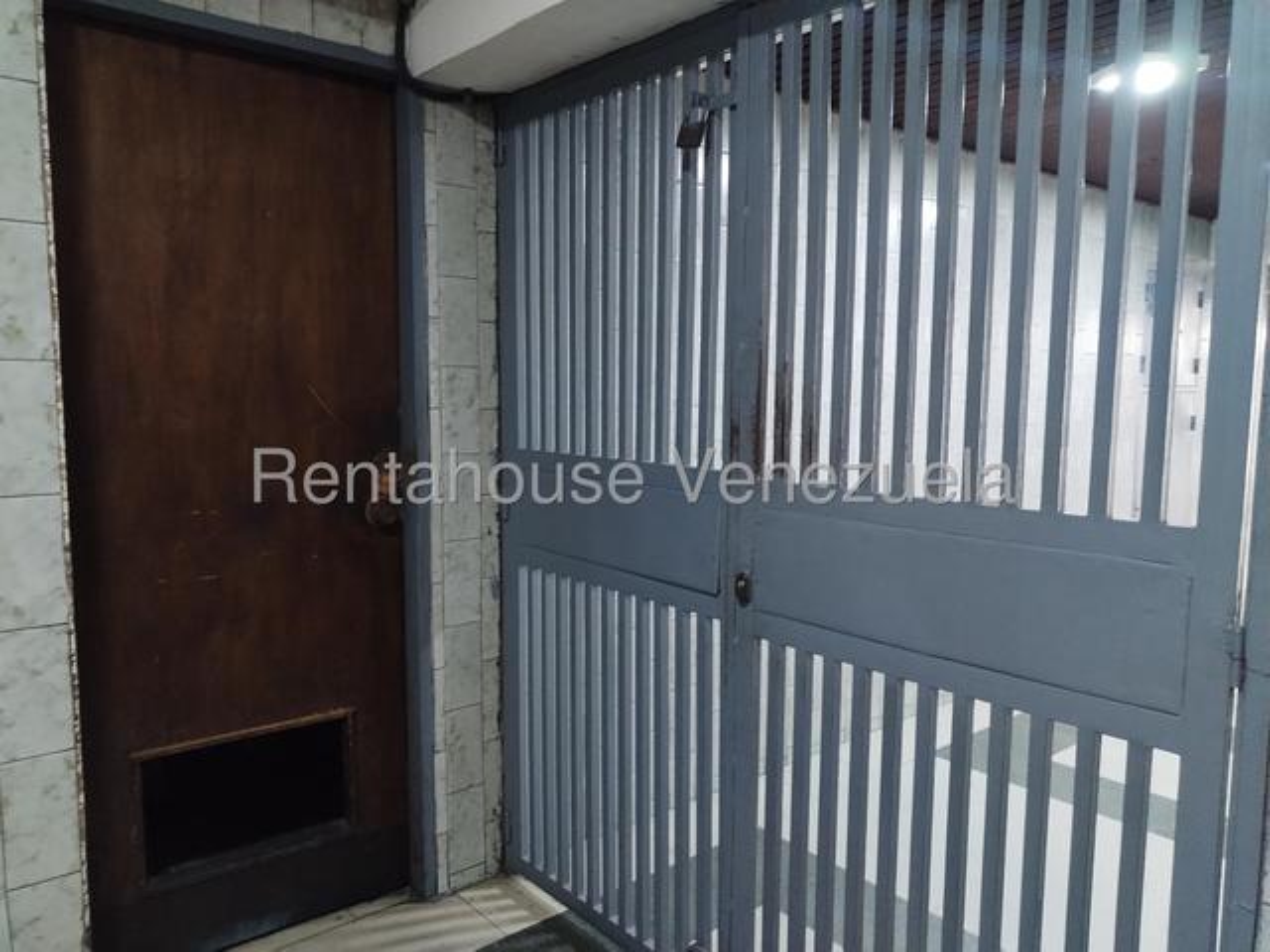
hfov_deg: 61.7
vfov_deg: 48.2
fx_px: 1064
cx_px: 635
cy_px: 476
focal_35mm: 29
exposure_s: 1/25
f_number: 1.8
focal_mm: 4.75
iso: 721
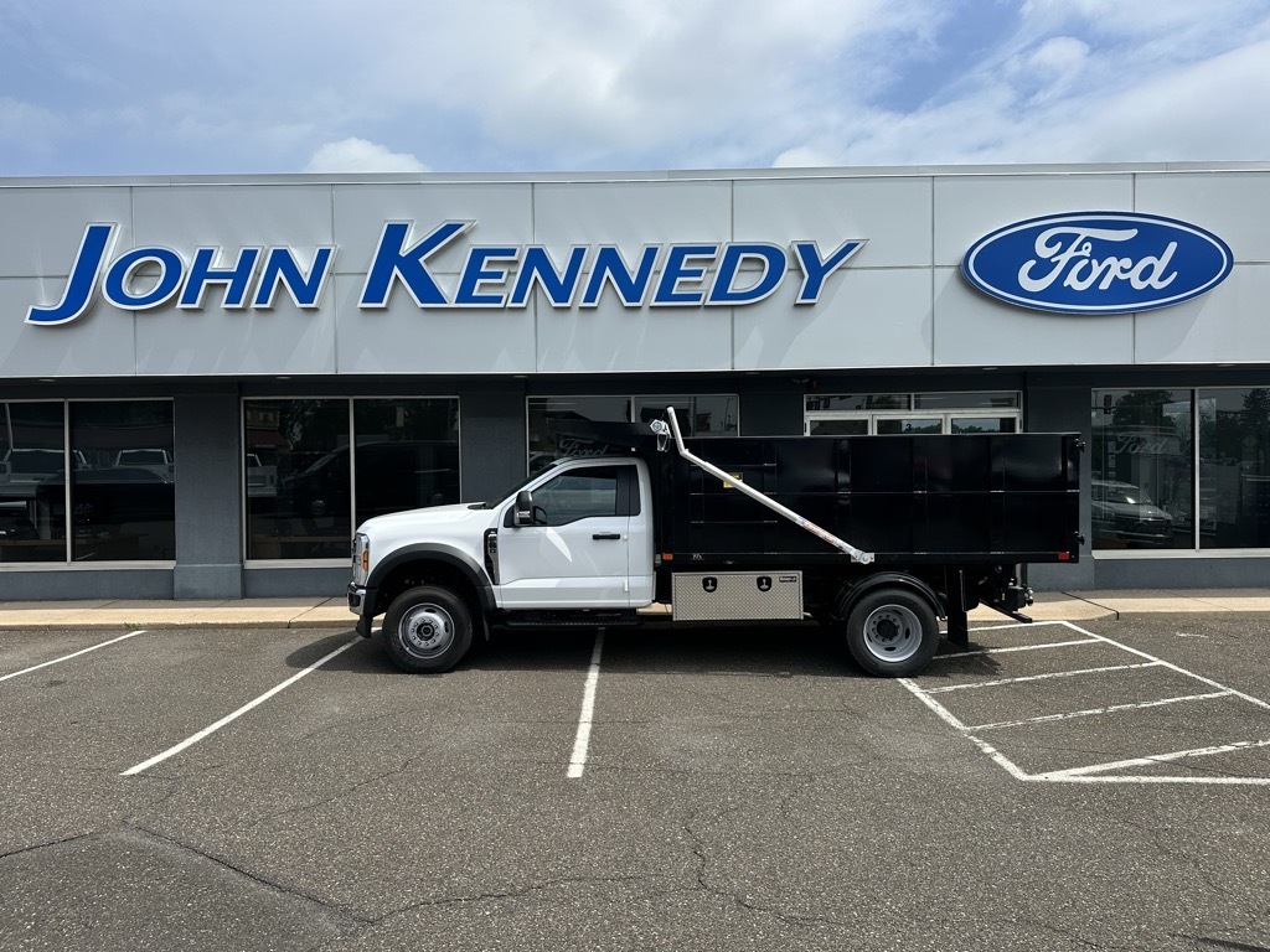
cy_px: 476
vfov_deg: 56.8
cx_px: 635
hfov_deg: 71.6
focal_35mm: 24
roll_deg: +1.1
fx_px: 881
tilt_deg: -0.1
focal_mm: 6.86
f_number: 1.78
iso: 80
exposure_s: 1/5848
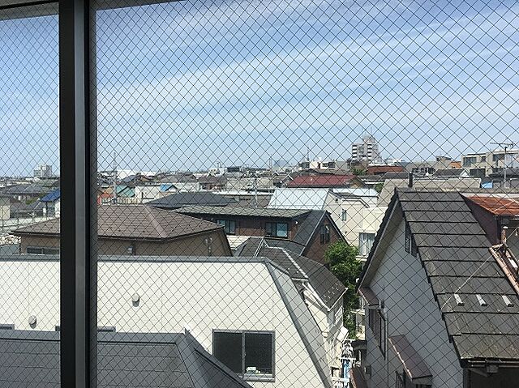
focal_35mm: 29
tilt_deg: +0.0
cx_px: 260
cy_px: 194
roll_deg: -1.1
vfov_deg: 48.2
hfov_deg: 61.7
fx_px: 434
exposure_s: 1/1479
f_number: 2.2
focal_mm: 4.15
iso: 25
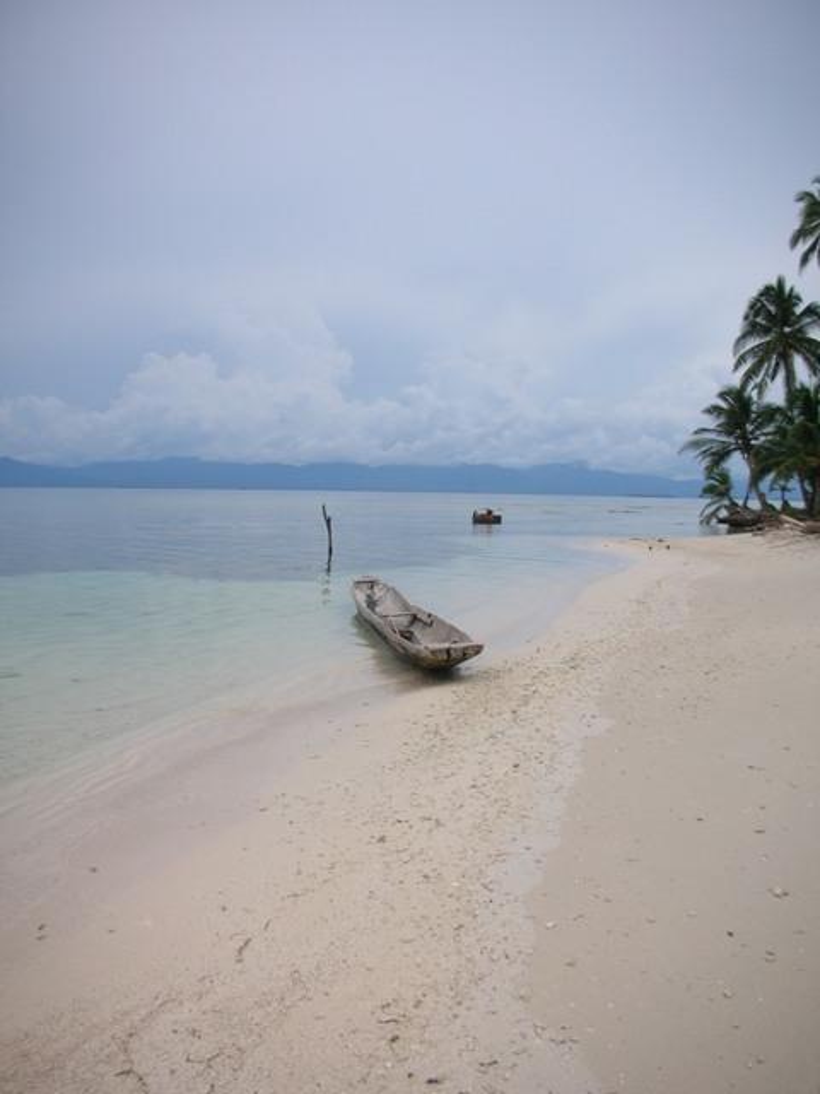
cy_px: 547
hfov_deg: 40.7
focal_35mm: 35
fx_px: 1105
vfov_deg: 52.6
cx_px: 410
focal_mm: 5.8
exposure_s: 1/145
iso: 50
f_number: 3
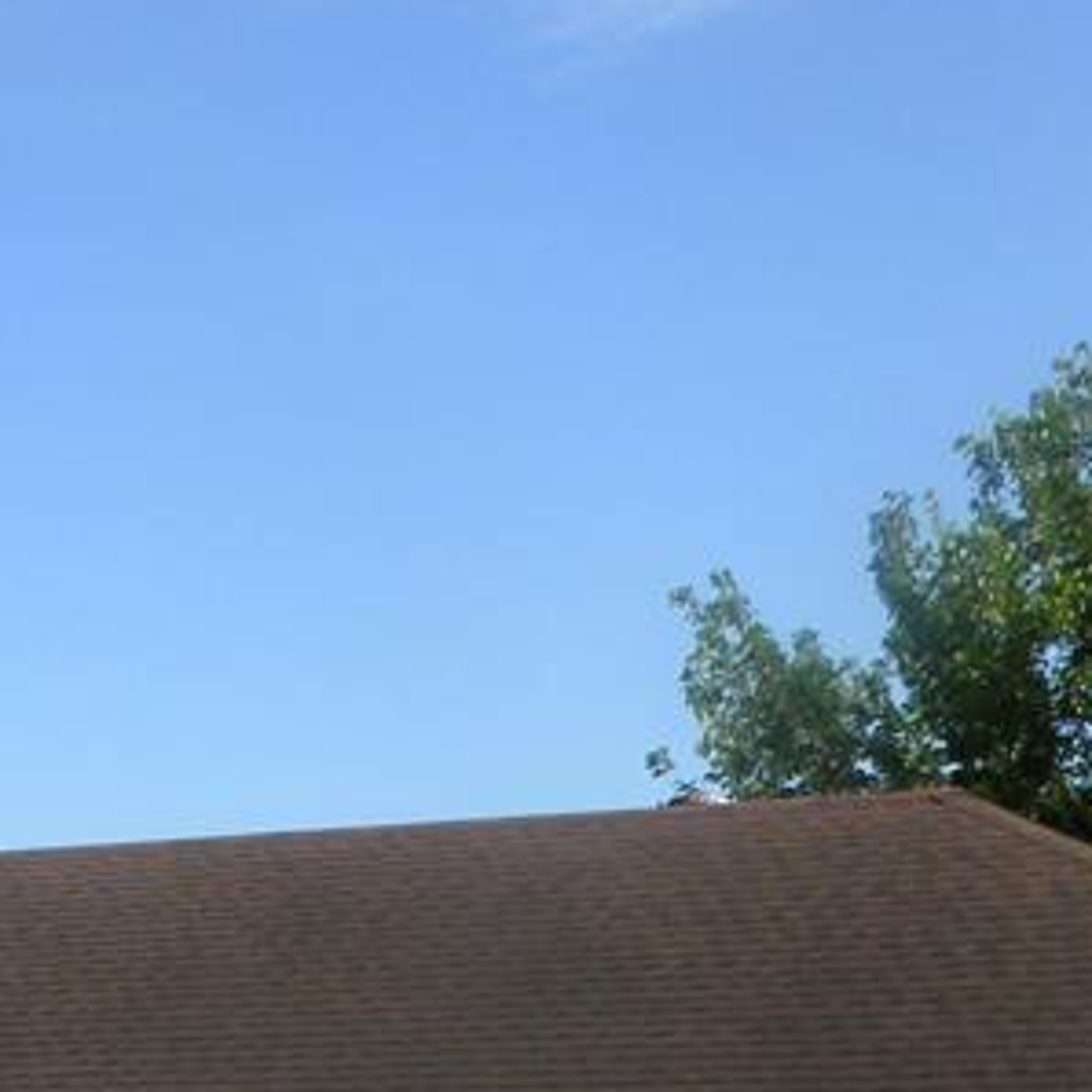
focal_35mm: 85
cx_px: -117
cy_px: 1367
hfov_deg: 19.5
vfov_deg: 19.1
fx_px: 3034
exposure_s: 1/779
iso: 80
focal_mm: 5
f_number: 3.5
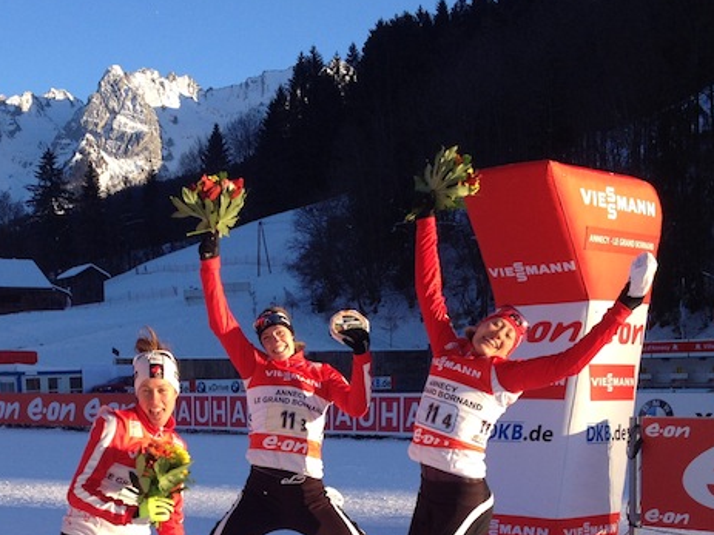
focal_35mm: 68
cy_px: 474
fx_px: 1402
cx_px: 187
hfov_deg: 28.2
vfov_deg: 21.2
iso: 50
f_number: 2.4
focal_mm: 4.28
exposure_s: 1/673
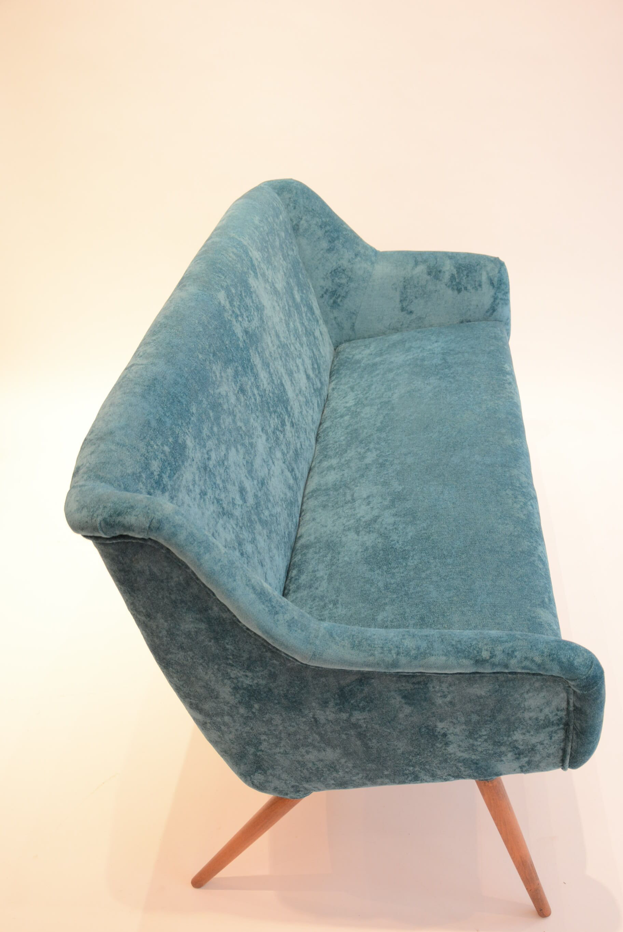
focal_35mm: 35
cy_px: 499
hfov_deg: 38.4
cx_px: 336
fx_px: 895
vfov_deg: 54.9
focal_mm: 21
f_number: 3.8
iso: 1100
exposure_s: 1/30
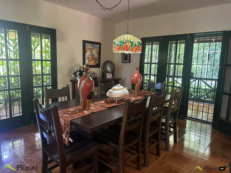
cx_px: 116
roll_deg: -2.6
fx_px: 160
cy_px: 86
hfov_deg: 71.6
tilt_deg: -8.1
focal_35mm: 24
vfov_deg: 56.8
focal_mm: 6.86
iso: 800
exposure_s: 1/60
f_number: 1.78
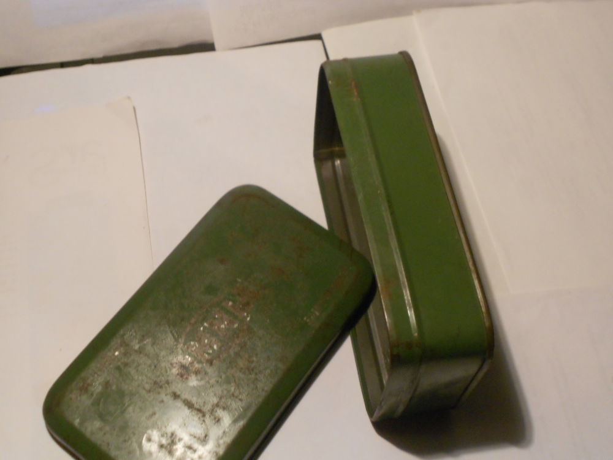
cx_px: 306
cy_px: 230
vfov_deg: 33.6
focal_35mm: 43
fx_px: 761
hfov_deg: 43.9
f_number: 4.2
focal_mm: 7.7
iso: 250
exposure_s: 1/30
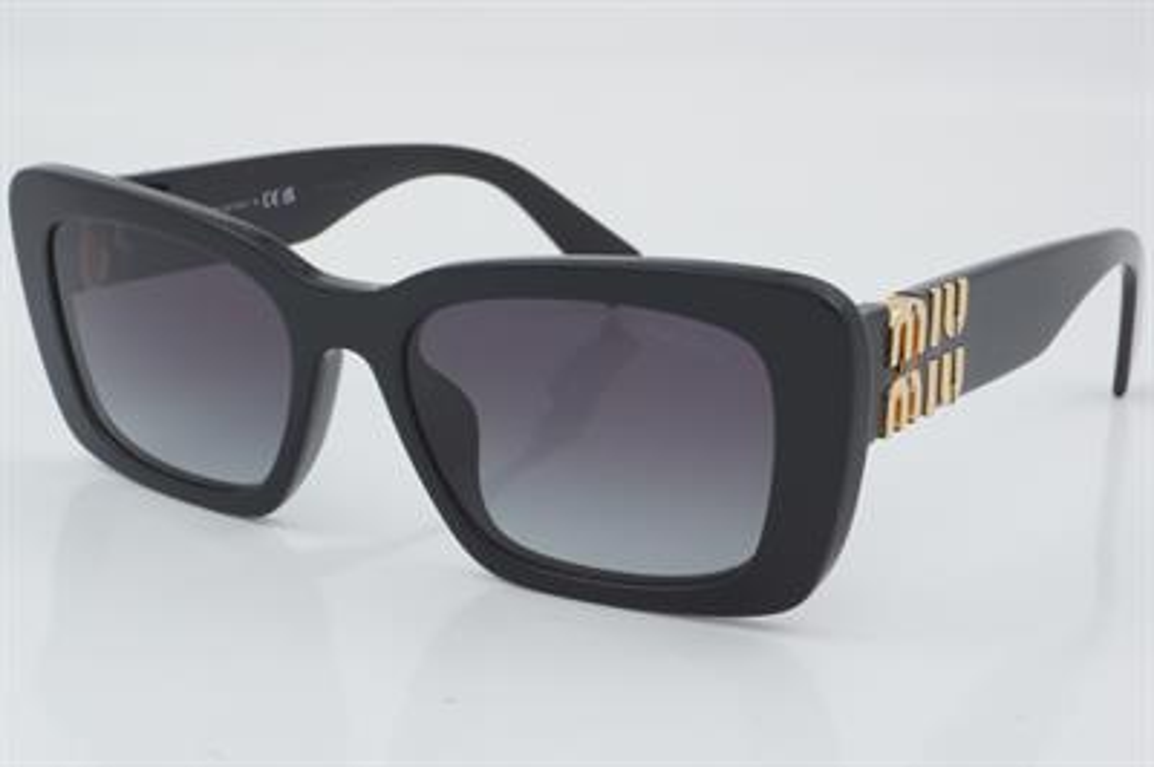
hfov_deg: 27.0
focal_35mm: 75
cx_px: 577
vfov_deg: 18.2
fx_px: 2402
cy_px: 384
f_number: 32
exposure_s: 1/3
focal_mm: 50
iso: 100
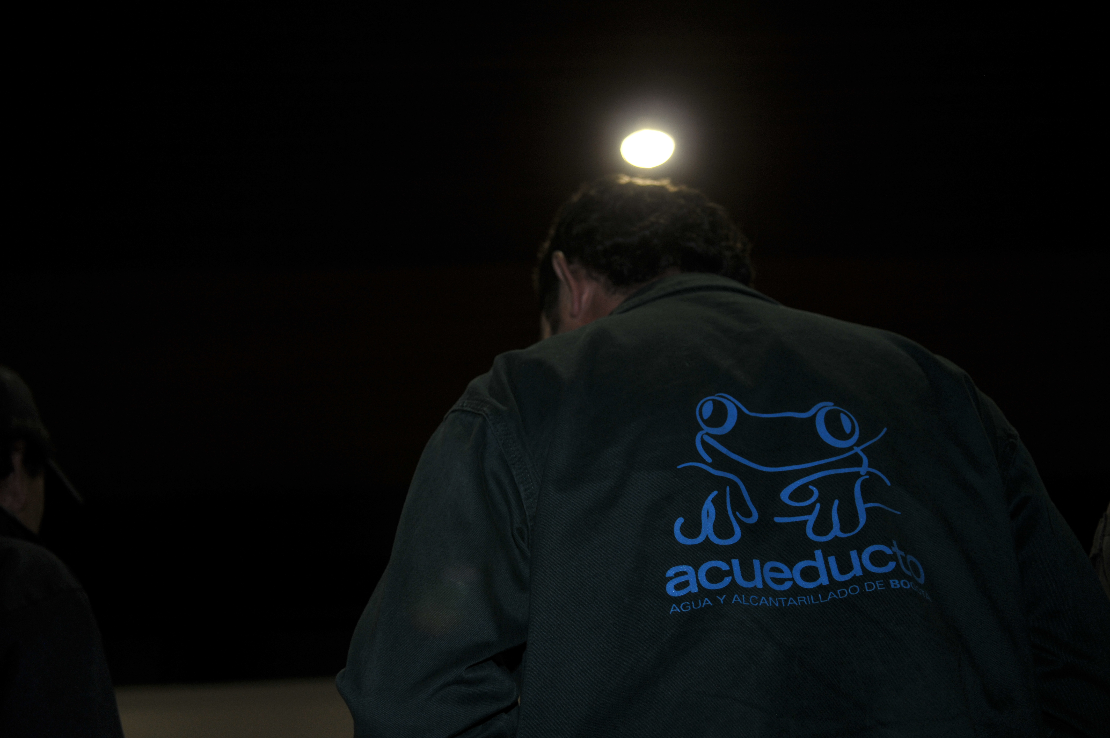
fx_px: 1432
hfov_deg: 42.4
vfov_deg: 28.9
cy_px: 369
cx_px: 555
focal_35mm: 46
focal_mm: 31
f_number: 2.8
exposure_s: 1/60
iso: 250
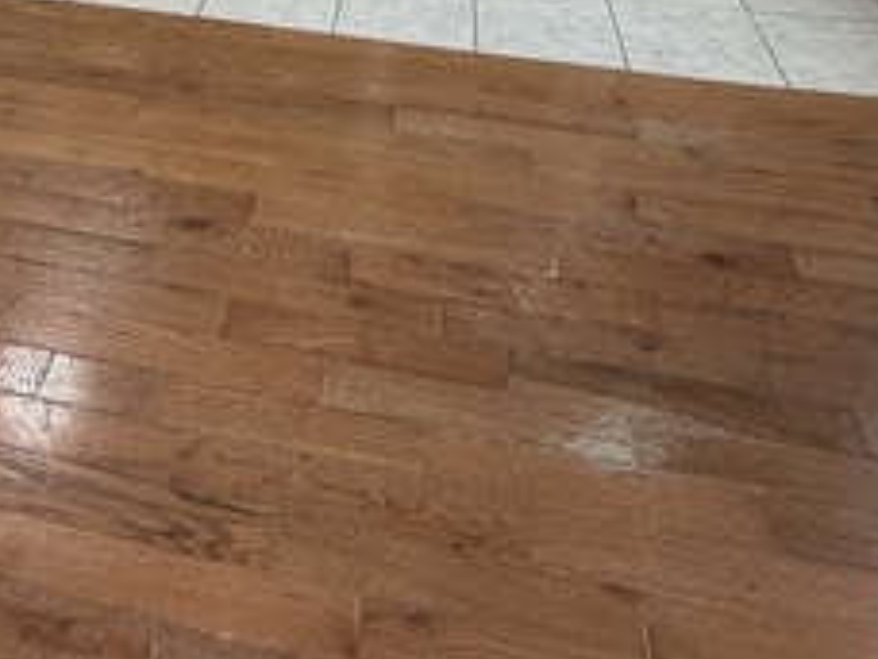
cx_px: 221
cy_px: -258
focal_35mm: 41
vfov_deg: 27.5
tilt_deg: -14.9
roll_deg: +0.5
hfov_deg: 44.3
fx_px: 1040
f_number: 2.2
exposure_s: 1/120
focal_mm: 2.22
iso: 320
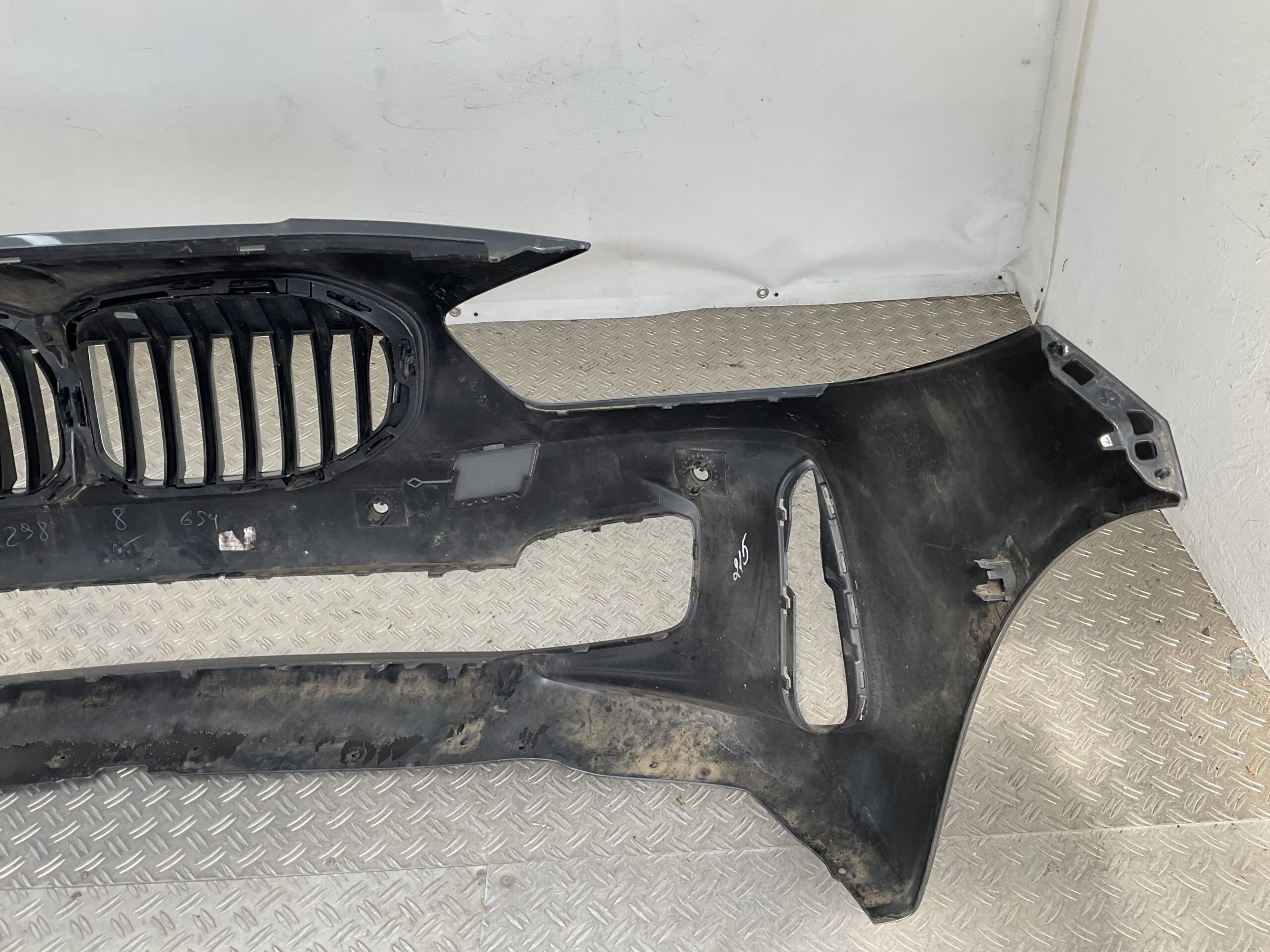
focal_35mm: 29
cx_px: 635
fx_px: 1064
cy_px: 476
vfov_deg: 48.2
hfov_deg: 61.7
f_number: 1.8
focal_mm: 3
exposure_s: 1/121
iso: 16
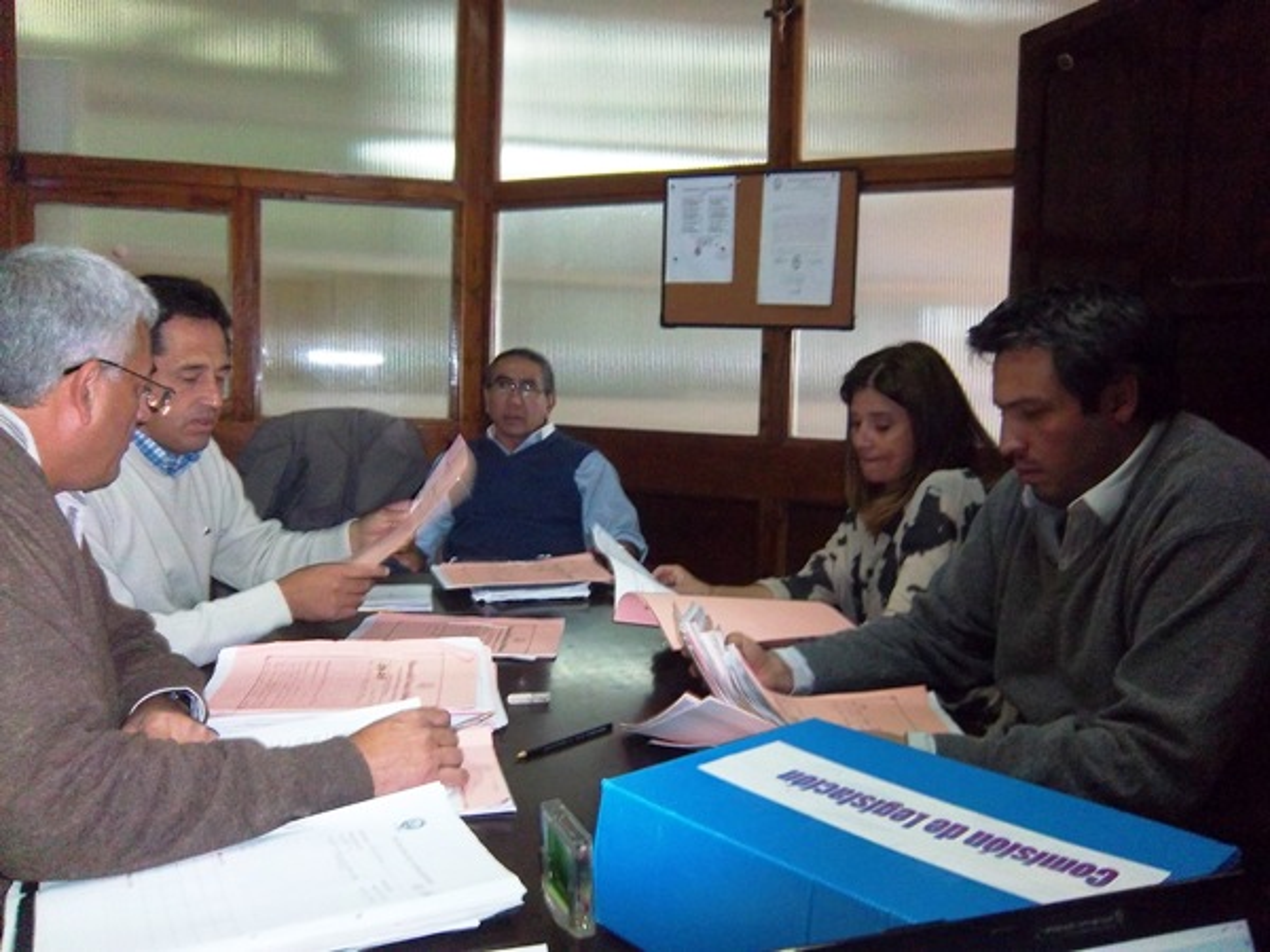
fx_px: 1027
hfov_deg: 63.4
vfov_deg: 49.7
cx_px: 635
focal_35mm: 28
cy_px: 476
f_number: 3.5
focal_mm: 5.05
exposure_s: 1/30
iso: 320
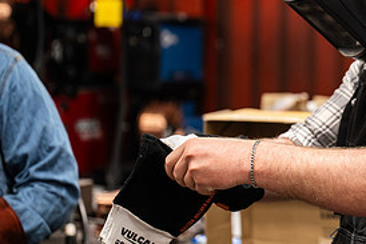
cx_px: 361
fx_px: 1597
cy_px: 84
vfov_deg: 8.7
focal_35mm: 157
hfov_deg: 12.9
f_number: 2.8
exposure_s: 1/200
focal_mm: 70
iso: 800
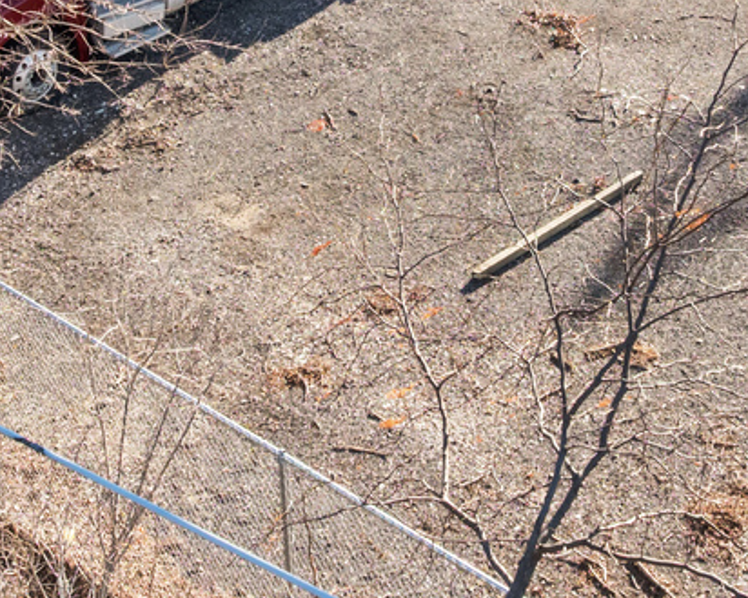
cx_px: 454
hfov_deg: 23.3
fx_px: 1814
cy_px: 38
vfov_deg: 18.3
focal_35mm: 82
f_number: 8
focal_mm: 12.29
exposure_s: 1/240
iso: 400
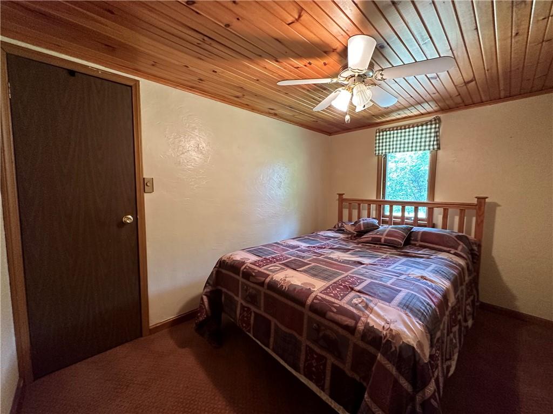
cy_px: 207
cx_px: 276
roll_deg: -0.5
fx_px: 224
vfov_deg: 85.7
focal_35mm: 14
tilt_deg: -4.4
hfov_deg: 102.1
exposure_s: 1/60
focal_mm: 2.22
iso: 400
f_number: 2.2
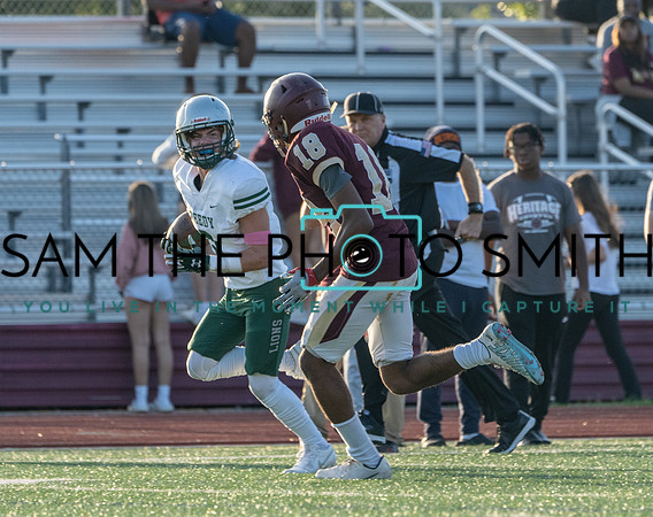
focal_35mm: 595
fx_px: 11464
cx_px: 353
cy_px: 225
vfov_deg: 2.6
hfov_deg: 3.3
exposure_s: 1/1250
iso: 1600
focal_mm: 400
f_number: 8
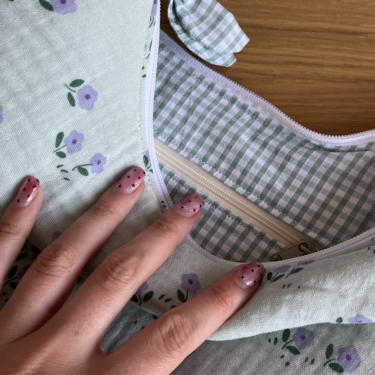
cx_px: 232
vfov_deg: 41.8
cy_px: 171
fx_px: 490
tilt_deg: -79.6
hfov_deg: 41.6
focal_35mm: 40
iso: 40
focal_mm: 5.1
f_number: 1.6
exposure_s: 1/122
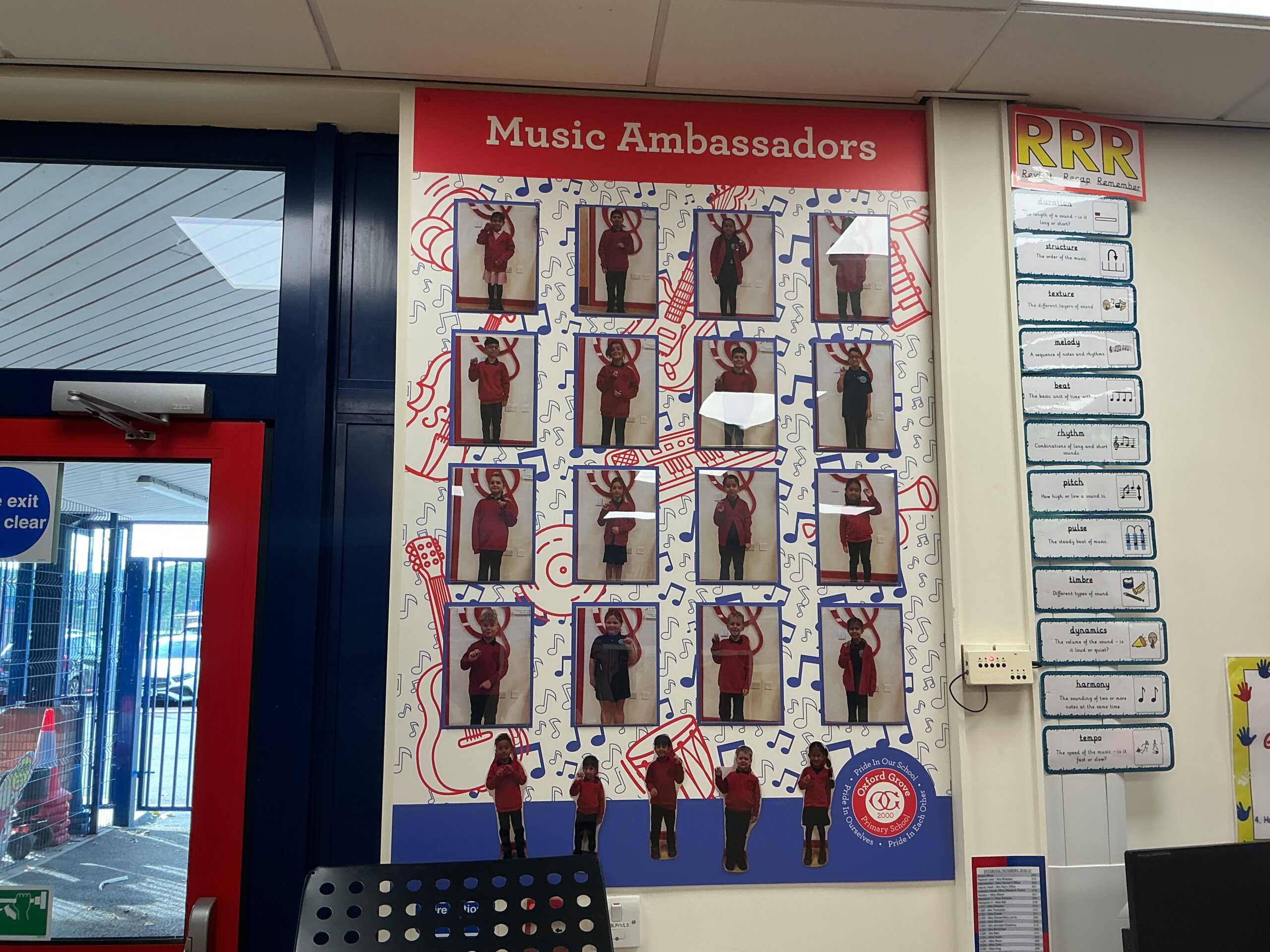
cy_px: 476
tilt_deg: +8.0
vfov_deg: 48.2
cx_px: 635
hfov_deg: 61.7
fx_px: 1064
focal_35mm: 29
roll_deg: -0.2
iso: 64
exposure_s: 1/100
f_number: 1.8
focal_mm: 3
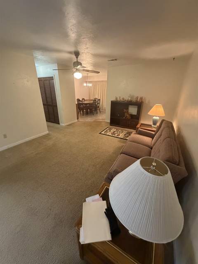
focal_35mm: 14
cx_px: 99
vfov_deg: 102.1
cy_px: 132
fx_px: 107
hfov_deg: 85.7
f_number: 2.2
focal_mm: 2.22
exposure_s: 1/60
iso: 800
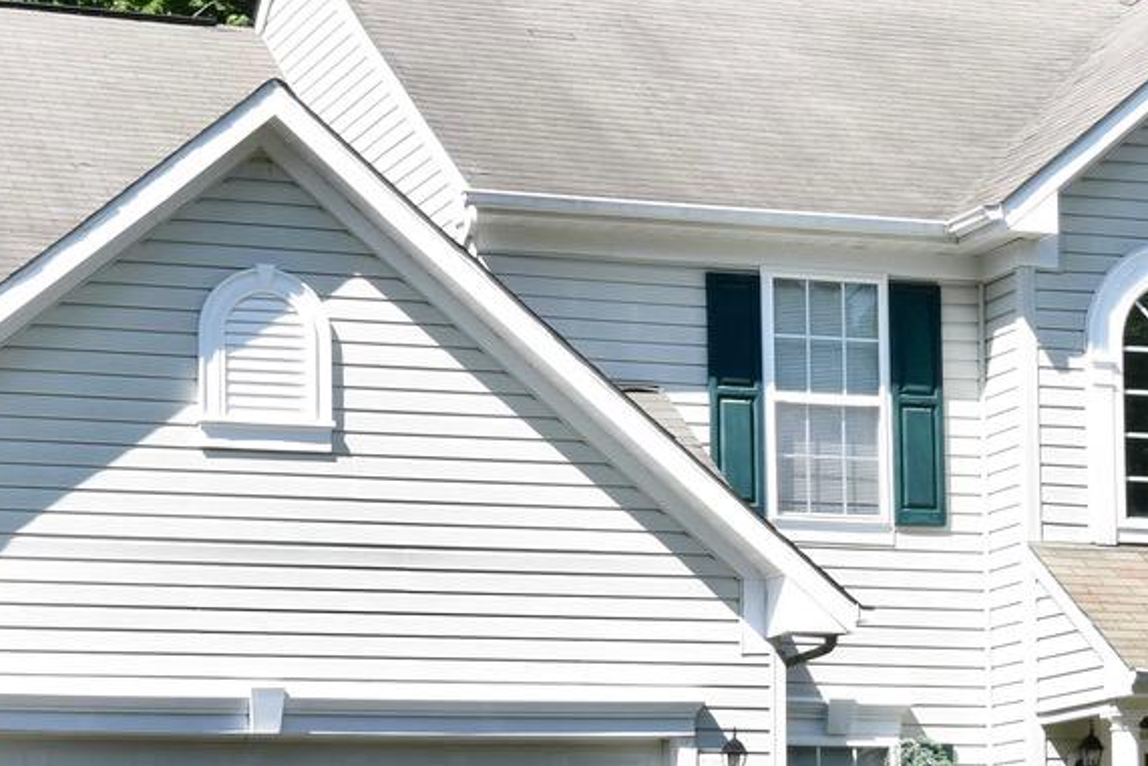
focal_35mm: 129
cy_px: 552
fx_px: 4114
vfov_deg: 10.6
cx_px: 943
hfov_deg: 15.8
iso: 100
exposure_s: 1/50
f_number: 11
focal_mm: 24
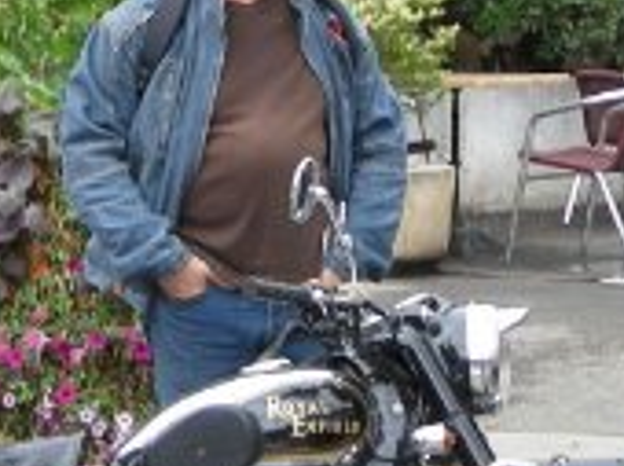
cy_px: 154
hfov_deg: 12.0
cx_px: 147
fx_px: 2970
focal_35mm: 165
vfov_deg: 9.0
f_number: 2.8
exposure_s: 1/119
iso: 50
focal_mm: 5.7
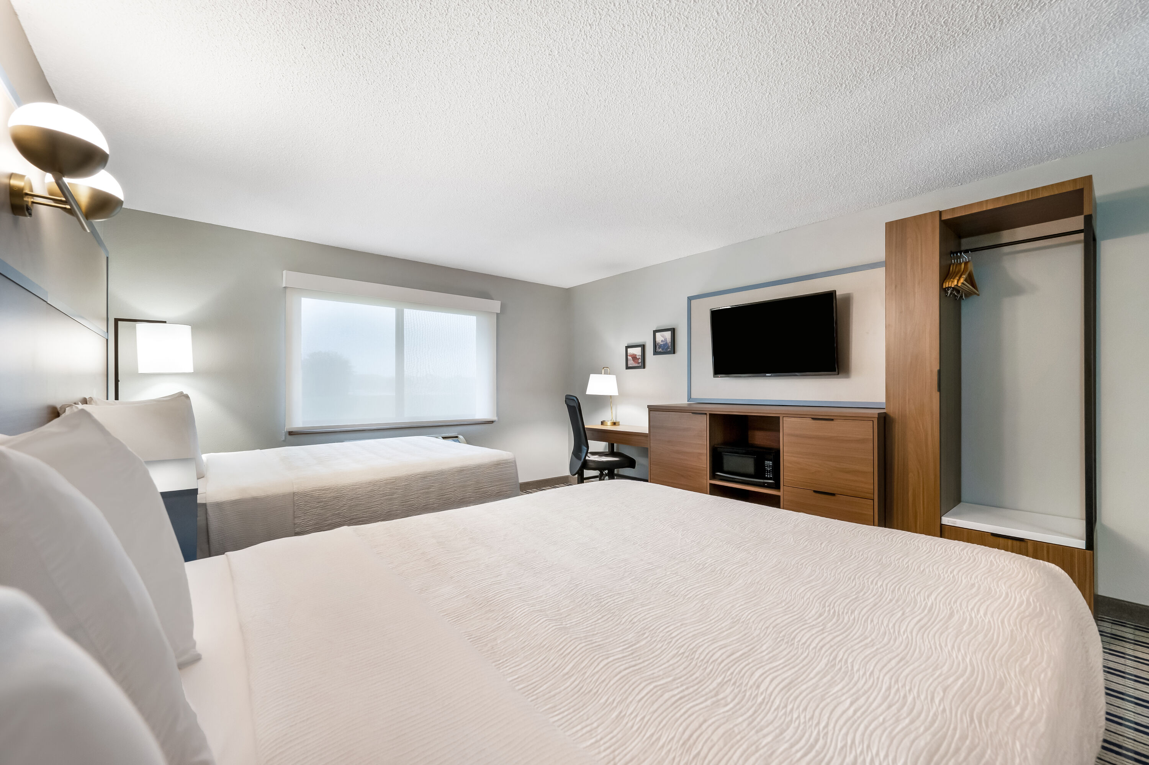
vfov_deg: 81.1
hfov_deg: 104.3
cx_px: 574
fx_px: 447
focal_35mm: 14
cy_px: 382
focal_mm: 14
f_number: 8
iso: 500
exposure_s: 1/50
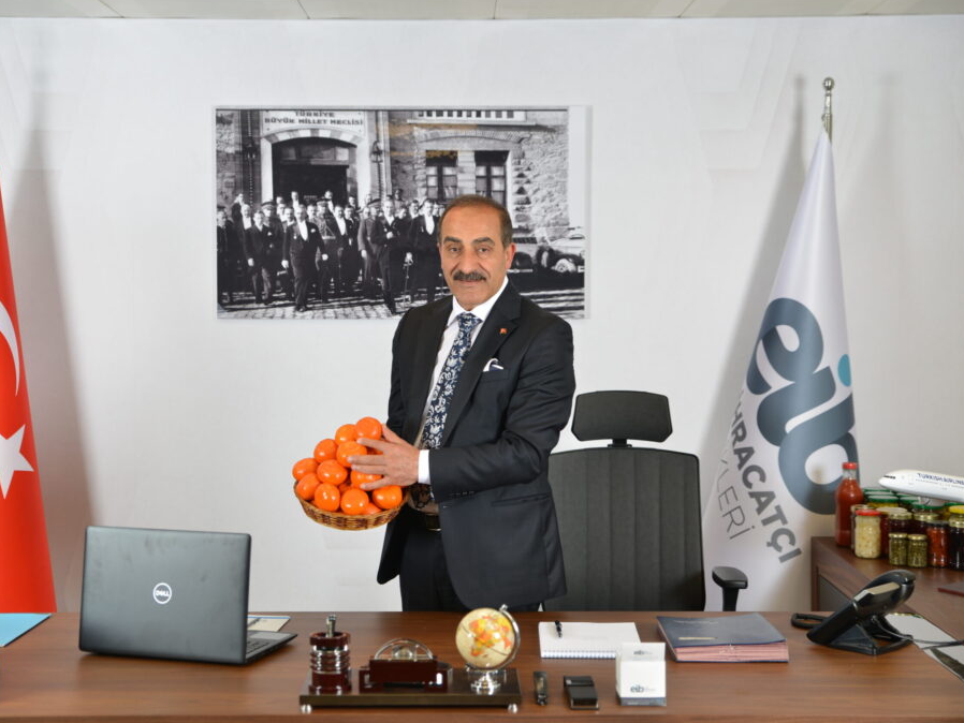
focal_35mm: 57
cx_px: 443
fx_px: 1588
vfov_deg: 25.7
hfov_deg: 33.8
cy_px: 360
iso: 100
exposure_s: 1/100
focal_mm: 52
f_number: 4
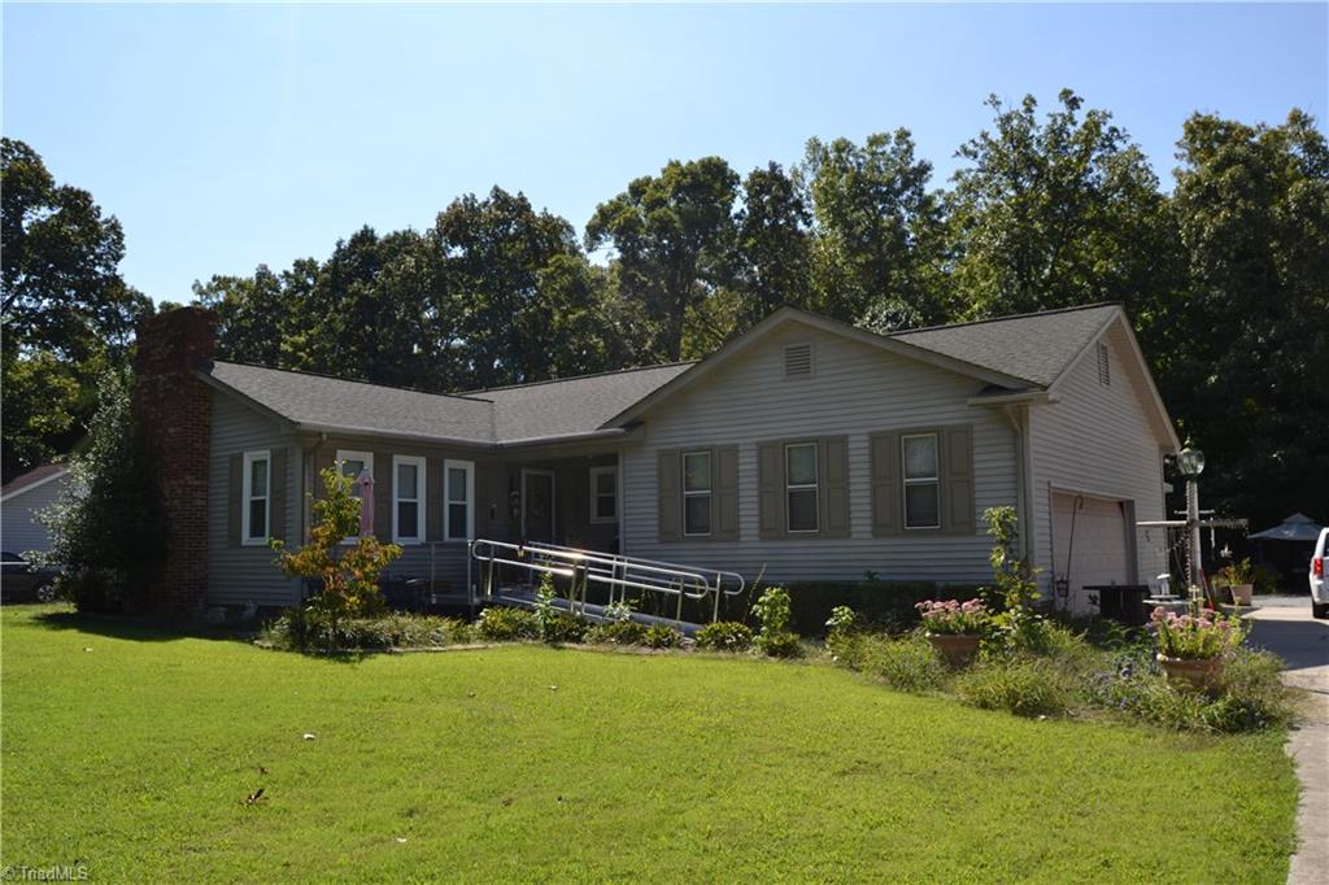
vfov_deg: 47.9
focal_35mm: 27
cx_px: 664
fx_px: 996
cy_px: 442
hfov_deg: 67.4
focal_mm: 18
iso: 100
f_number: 9
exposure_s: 1/200
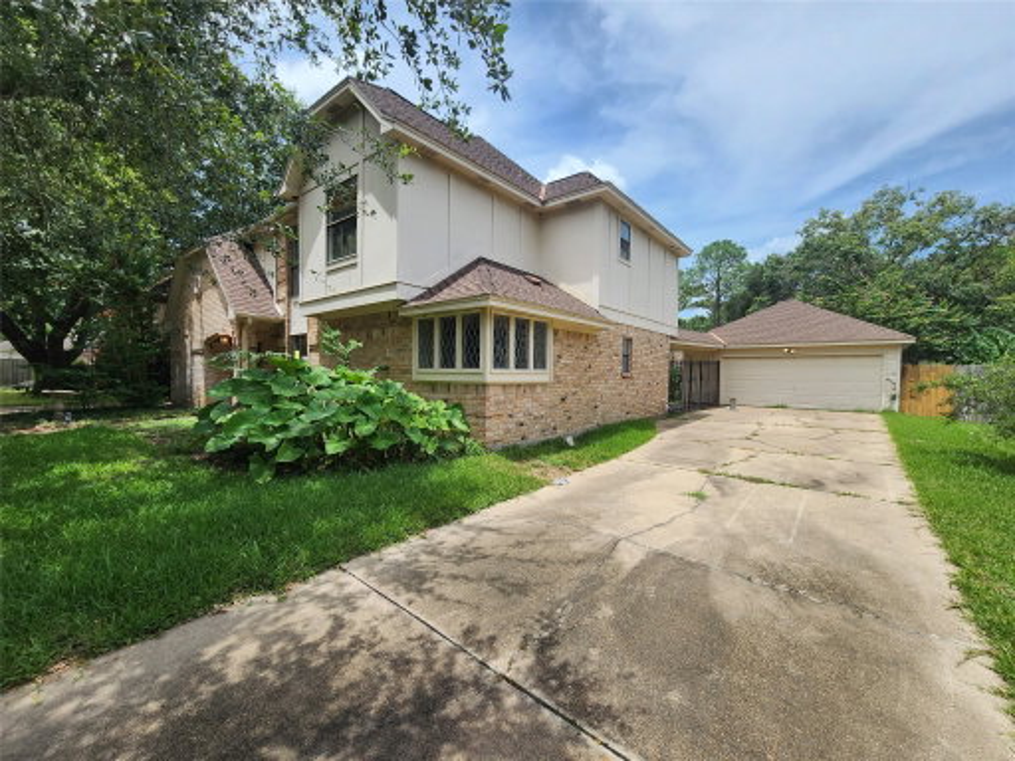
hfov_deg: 106.2
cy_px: 380
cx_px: 508
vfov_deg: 89.9
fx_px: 381
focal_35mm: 13
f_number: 2.2
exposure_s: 1/1718
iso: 50
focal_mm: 2.2
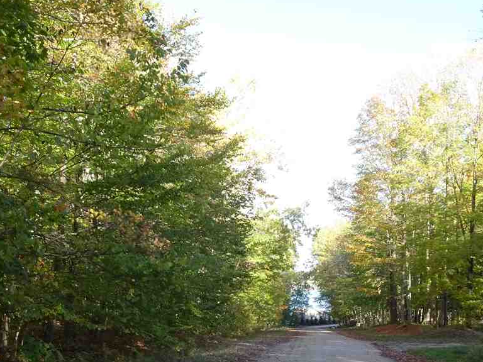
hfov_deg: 46.5
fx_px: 558
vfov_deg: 34.7
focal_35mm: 40
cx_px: 296
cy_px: 295
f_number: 3.5
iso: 125
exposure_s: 1/160
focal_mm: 4.1
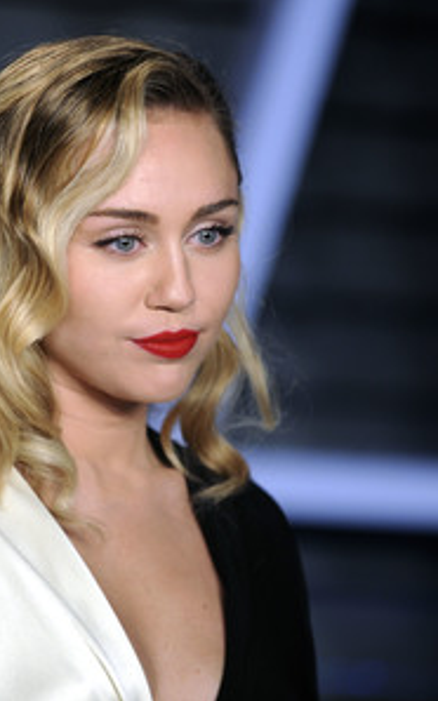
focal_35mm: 308
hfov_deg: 4.3
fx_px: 5888
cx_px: 52
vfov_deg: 6.8
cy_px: 350
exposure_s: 1/320
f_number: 3.2
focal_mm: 200
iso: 800
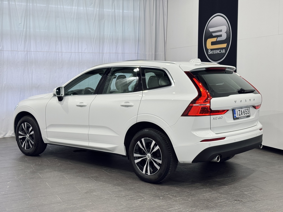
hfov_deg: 39.7
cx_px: 142
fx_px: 392
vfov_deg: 30.3
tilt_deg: -4.6
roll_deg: +0.8
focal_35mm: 48
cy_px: 106
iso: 50
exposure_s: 1/100
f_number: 1.78
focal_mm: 6.76
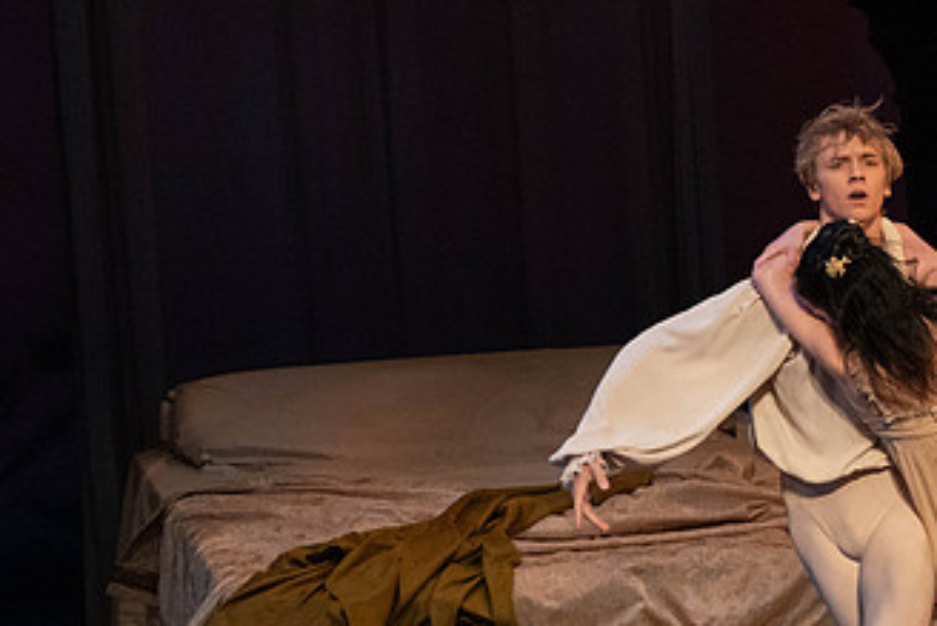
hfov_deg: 3.1
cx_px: 664
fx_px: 17107
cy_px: 352
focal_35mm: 657
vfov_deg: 2.1
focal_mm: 300
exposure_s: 1/320
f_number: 6.3
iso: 6400
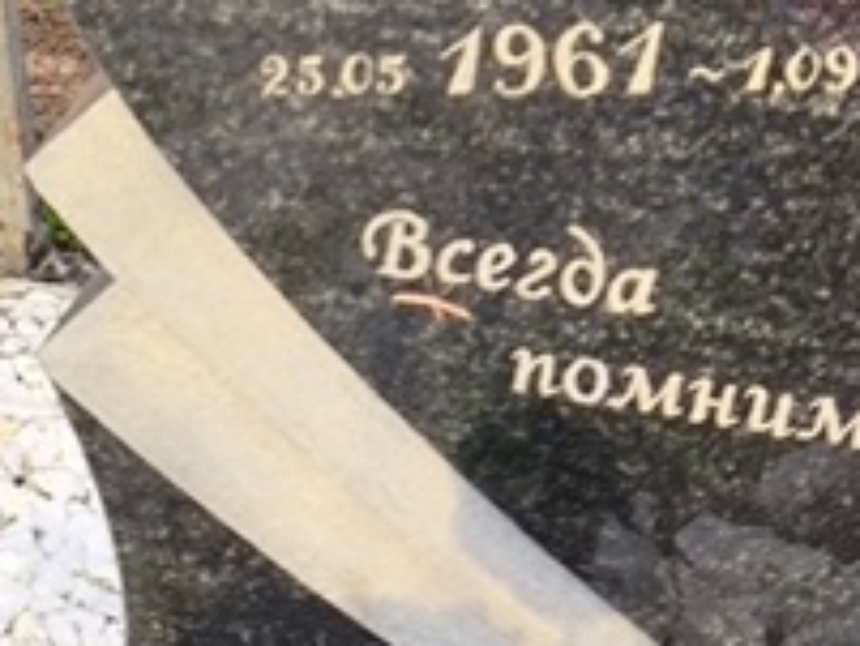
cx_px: 554
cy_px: -304
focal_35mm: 199
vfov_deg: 7.4
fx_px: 4947
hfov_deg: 9.9
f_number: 1.7
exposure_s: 1/176
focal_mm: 4.71
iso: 50
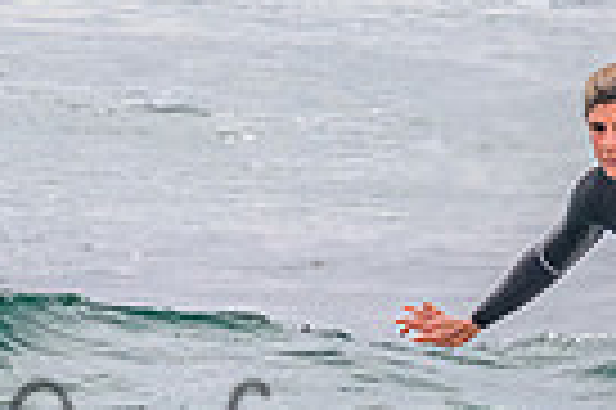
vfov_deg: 0.4
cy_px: 412
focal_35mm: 3384
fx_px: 57835
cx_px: 202
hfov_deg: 0.6
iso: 1400
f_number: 11
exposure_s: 1/2000
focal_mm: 800
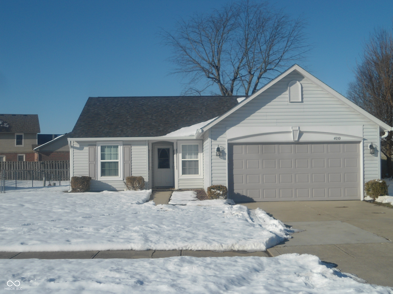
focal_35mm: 44
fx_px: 500
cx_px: 196
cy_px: 147
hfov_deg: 42.9
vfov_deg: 32.9
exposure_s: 1/250
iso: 80
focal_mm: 7.9
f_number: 10
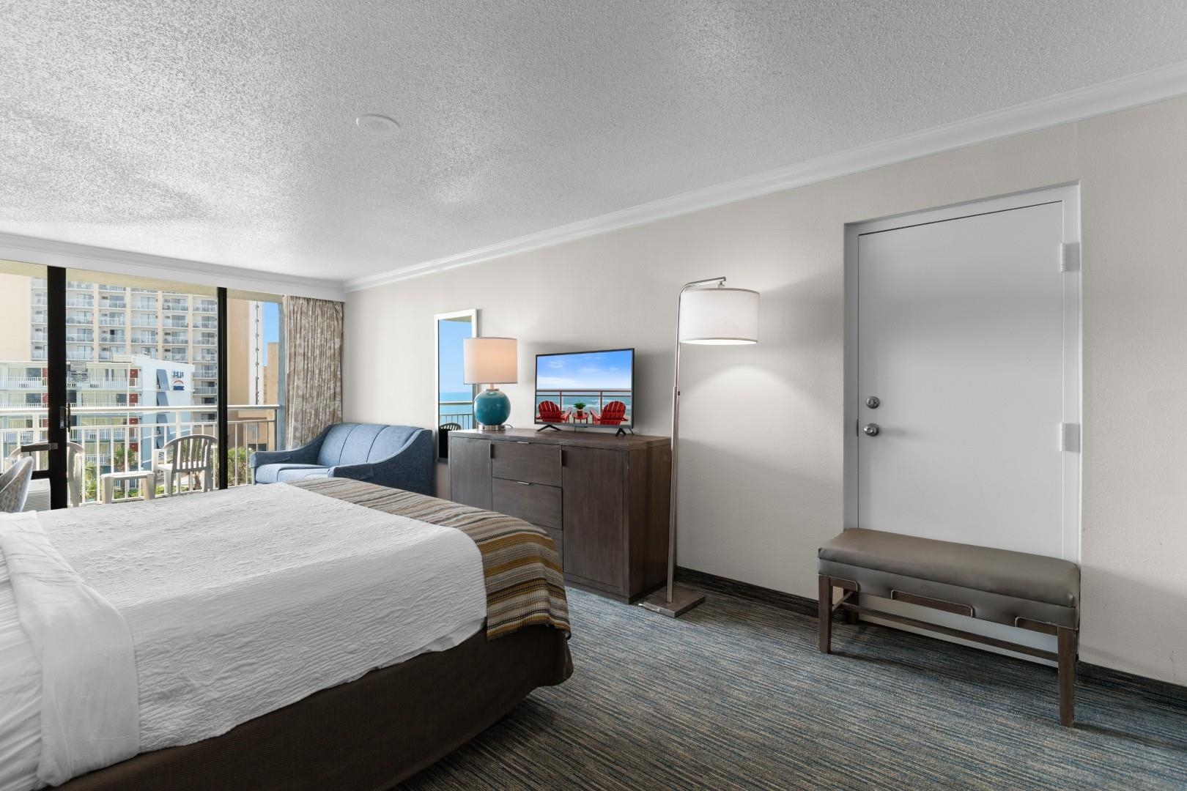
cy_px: 396
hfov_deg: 96.7
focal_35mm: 16
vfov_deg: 73.7
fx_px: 528
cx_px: 594
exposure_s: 1/15
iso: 100
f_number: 4.8
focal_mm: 11
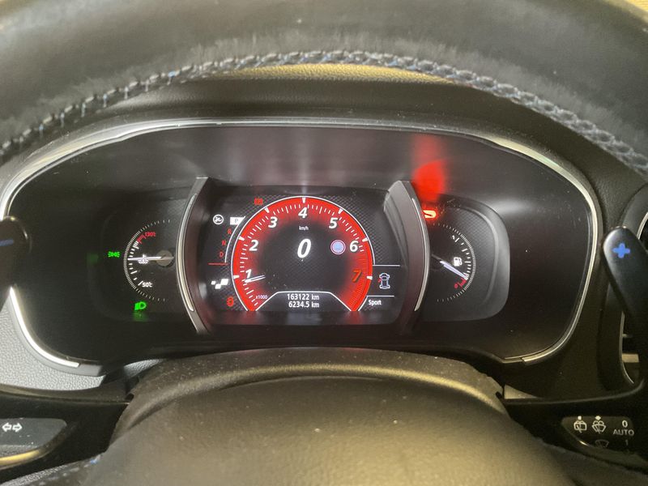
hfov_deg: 61.7
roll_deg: -2.8
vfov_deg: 48.2
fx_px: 543
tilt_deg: -21.4
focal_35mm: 29
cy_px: 243
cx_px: 324
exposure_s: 1/30
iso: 500
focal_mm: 3
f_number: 1.8
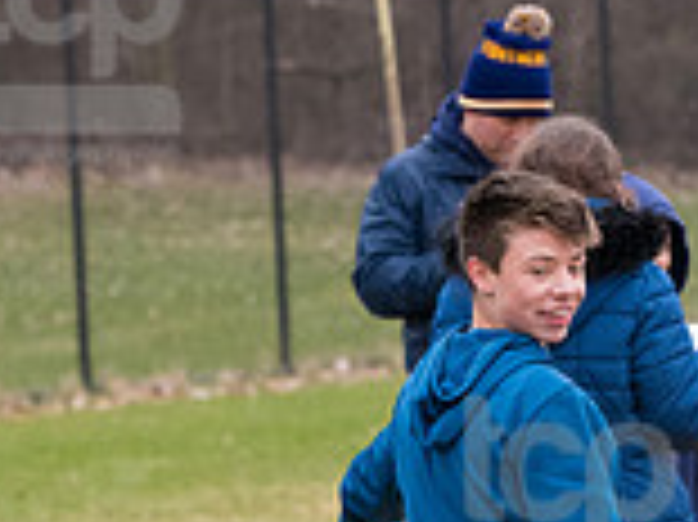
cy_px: 518
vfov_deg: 3.4
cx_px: 570
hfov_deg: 4.5
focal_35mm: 439
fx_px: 8845
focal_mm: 105
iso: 2000
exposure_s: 1/2000
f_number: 4.5
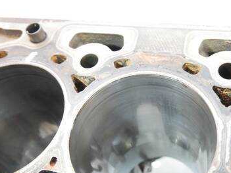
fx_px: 274
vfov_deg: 34.7
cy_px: 117
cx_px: 145
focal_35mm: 41
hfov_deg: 45.4
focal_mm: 15
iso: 2000
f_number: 3.6
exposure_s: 1/60
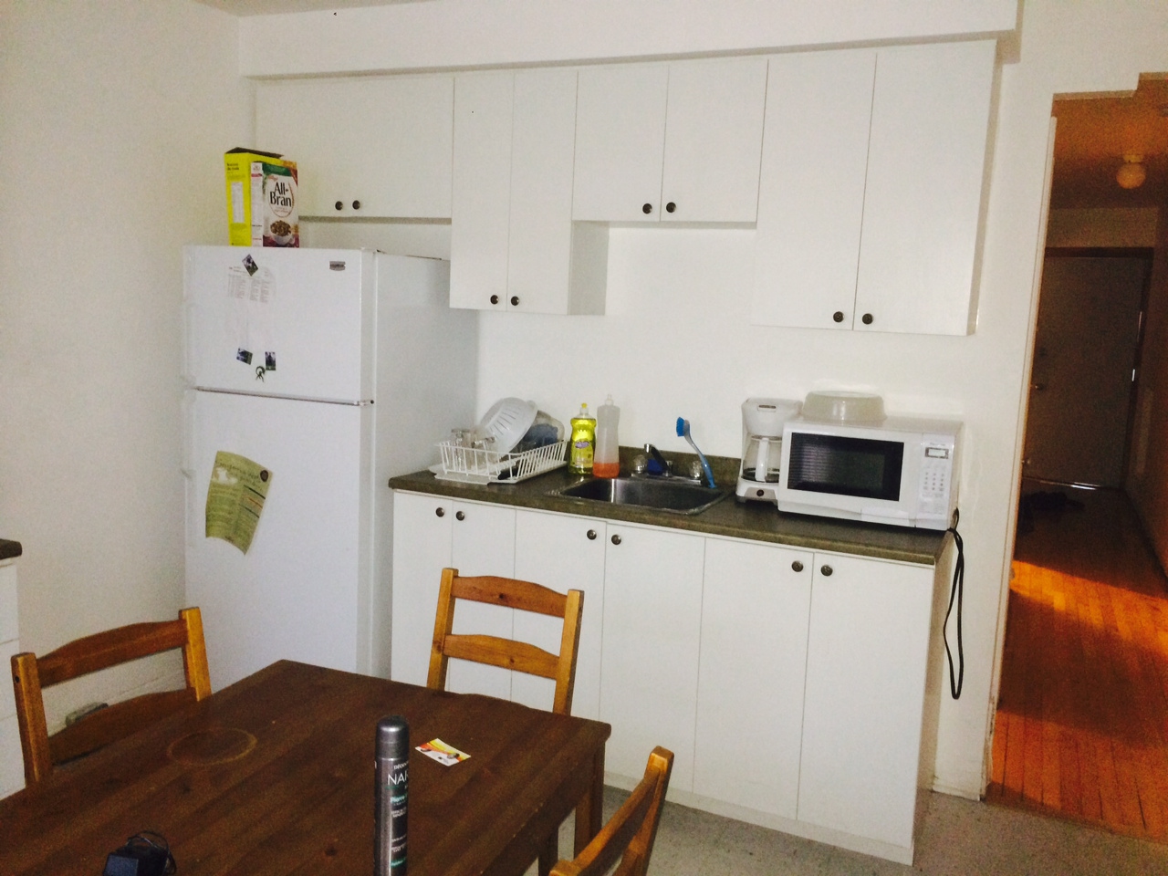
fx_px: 1012
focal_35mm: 30
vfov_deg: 46.8
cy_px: 438
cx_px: 584
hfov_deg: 60.0
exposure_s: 1/16
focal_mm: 4.12
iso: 250
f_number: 2.2
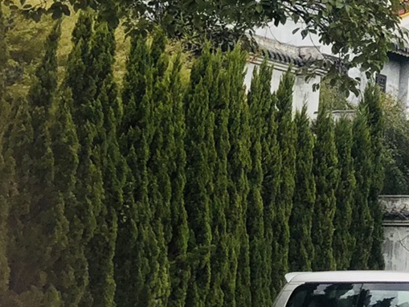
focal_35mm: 110
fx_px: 1300
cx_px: 678
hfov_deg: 15.9
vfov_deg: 13.1
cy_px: -64
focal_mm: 4
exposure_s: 1/1263
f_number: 1.8
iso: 20
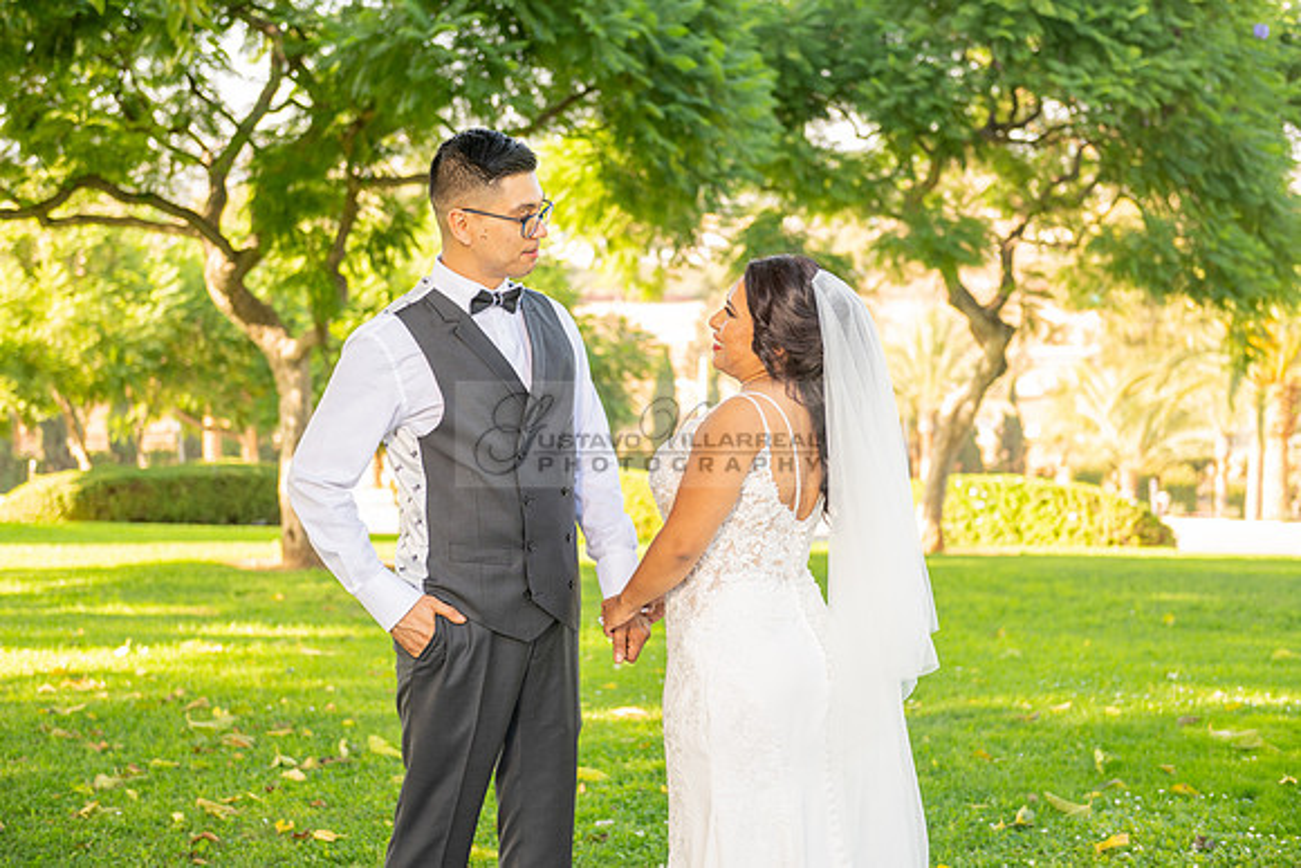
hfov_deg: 35.6
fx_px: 2024
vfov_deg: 24.2
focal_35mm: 56
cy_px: 434
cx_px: 650
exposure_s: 1/200
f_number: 3.5
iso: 200
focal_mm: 56
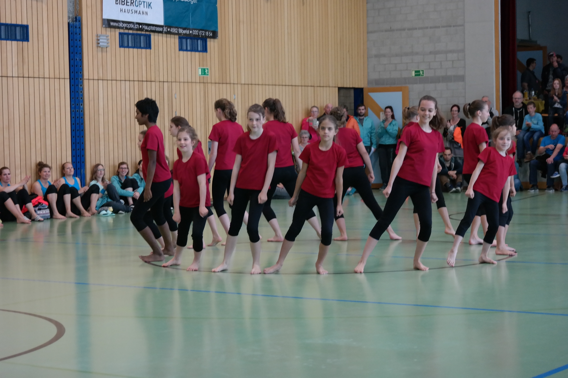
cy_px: 189
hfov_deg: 24.5
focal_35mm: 83
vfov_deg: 16.4
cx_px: 284
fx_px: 1309
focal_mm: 54
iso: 1600
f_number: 4
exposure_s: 1/80
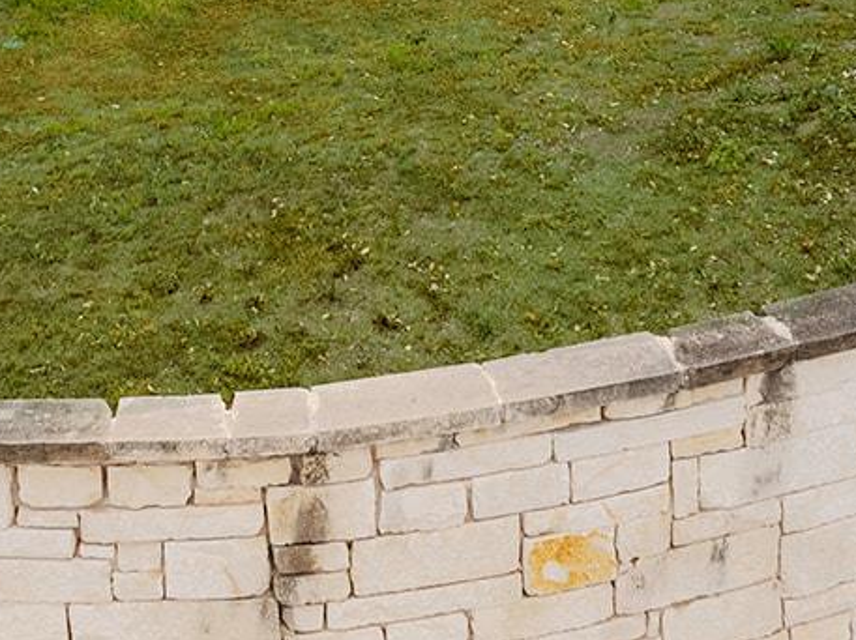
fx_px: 2076
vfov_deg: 15.5
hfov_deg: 23.2
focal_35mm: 84
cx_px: 270
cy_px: -447
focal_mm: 12.29
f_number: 7.1
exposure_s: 1/320
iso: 100
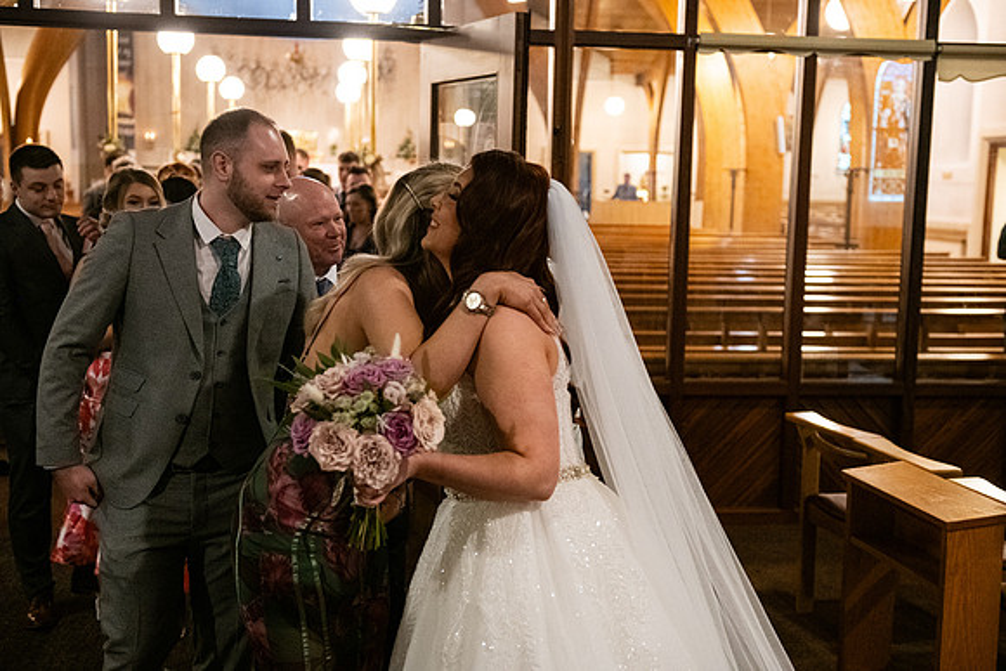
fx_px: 1342
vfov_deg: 28.1
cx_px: 503
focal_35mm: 48
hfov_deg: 41.1
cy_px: 336
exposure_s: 1/160
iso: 2500
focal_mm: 48
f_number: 3.5
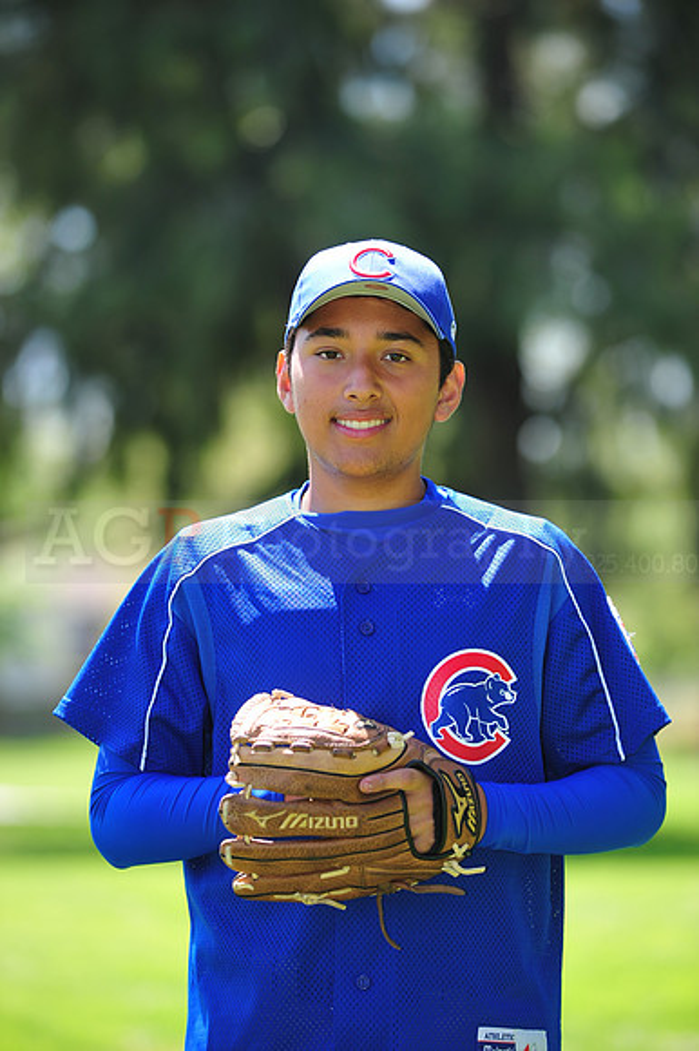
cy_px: 526
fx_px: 5832
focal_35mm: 200
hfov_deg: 6.9
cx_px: 350
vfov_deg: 10.3
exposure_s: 1/320
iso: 200
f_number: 4.5
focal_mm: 200
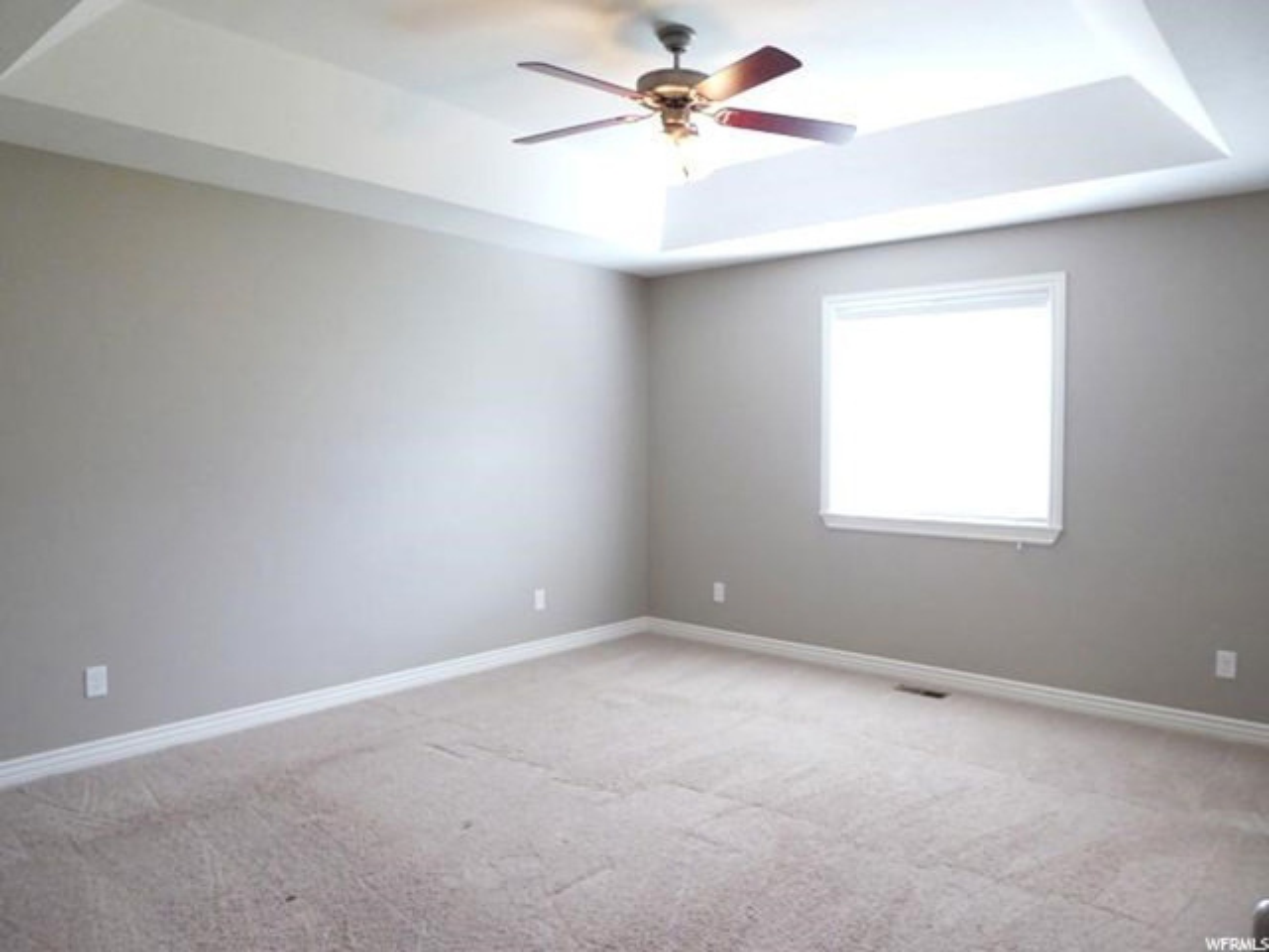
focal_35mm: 25
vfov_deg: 54.9
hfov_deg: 69.4
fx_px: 916
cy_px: 476
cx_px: 634
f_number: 3.3
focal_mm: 4.3
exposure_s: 1/60
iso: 250
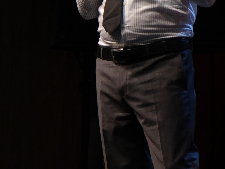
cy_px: -22
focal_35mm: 357
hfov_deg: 5.5
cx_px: 386
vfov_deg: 4.2
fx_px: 2321
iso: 1250
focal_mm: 56.5
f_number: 4
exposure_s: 1/85
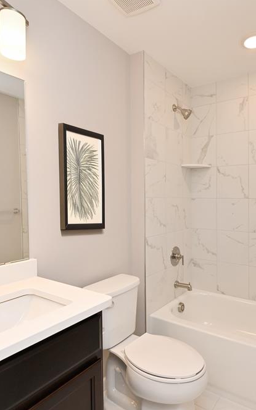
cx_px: 177
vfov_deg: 79.7
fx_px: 246
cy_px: 206
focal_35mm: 22
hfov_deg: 53.6
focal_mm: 14
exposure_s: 1/60
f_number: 11
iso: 800
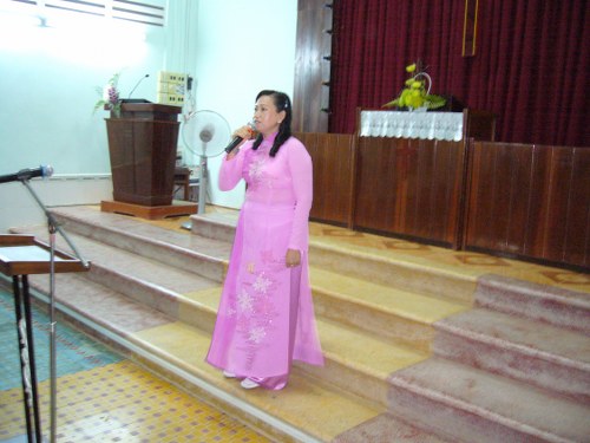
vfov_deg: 40.7
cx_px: 295
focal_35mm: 35
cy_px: 222
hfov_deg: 52.6
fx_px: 597
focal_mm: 5.8
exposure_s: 1/8
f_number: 2.8
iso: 320
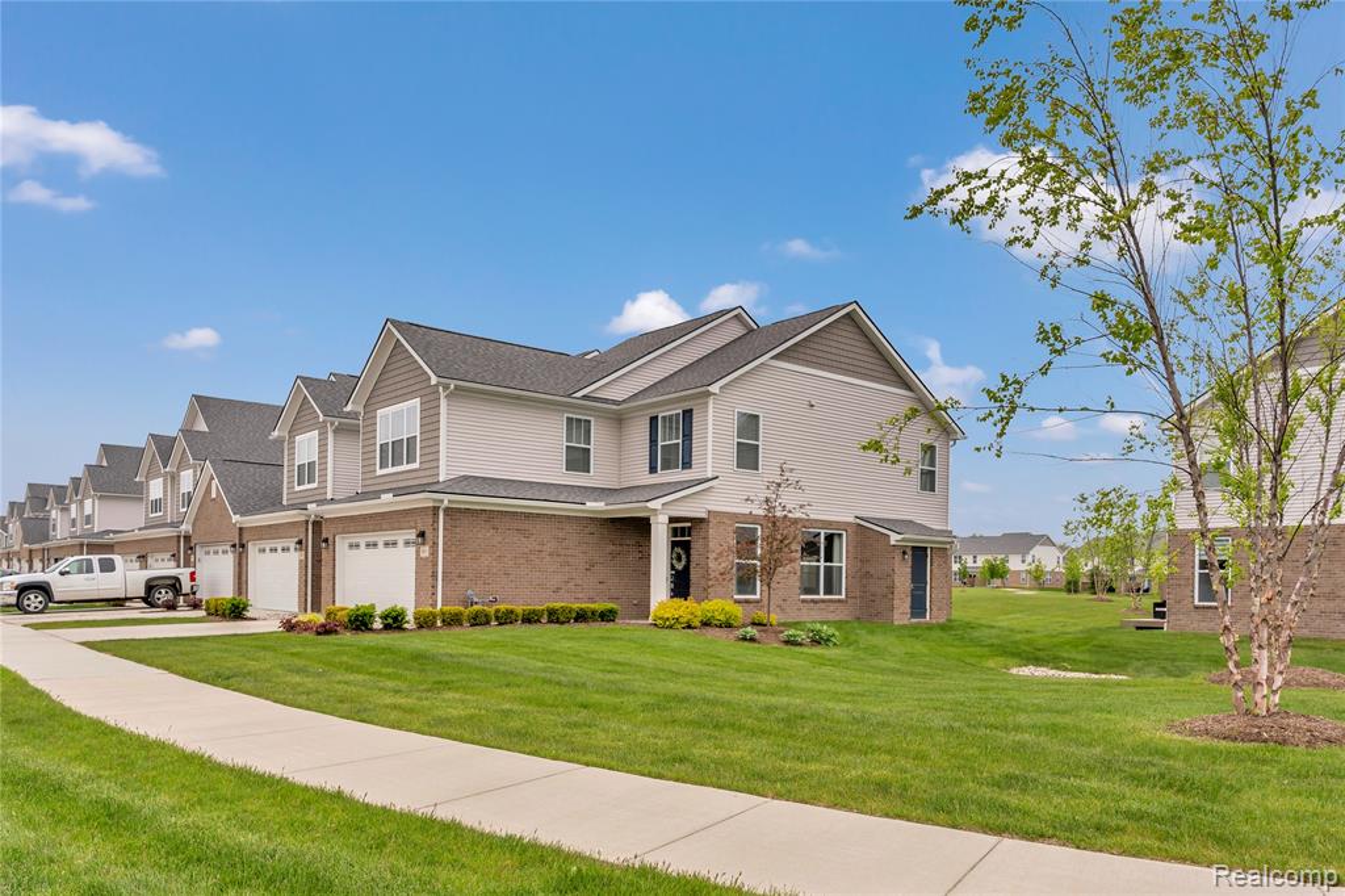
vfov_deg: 53.1
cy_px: 448
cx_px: 672
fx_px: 896
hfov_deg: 73.8
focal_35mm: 24
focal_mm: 24
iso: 250
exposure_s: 1/800
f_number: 6.3
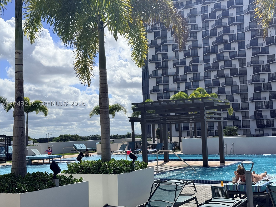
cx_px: 138
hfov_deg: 39.7
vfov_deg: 30.3
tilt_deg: +5.6
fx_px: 383
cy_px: 104
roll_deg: +2.0
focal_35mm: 48
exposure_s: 1/11364
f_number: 1.78
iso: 64
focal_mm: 6.76
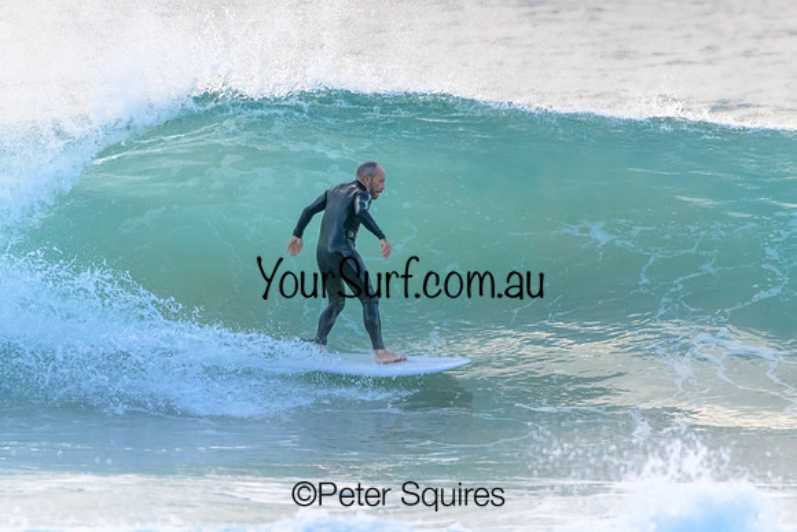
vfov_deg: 2.0
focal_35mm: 680
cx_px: 398
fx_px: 15057
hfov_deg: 3.0
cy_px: 266
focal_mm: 680
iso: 5600
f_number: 11
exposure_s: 1/2000
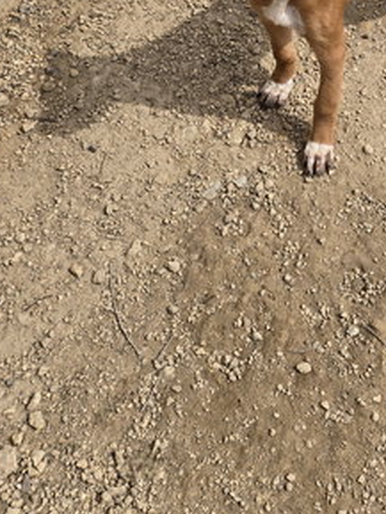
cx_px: 361
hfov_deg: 26.4
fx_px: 787
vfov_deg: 33.0
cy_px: -6
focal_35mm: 53
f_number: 1.8
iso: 25
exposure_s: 1/2500
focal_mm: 5.4
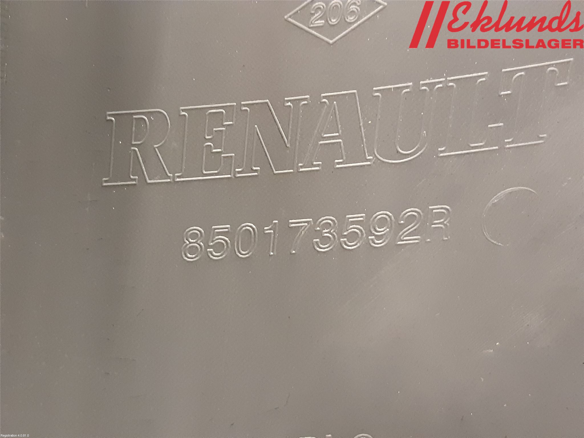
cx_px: 292
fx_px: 439
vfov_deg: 53.1
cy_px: 219
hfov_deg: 67.3
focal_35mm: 26
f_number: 1.7
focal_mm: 3.93
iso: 640
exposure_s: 1/17
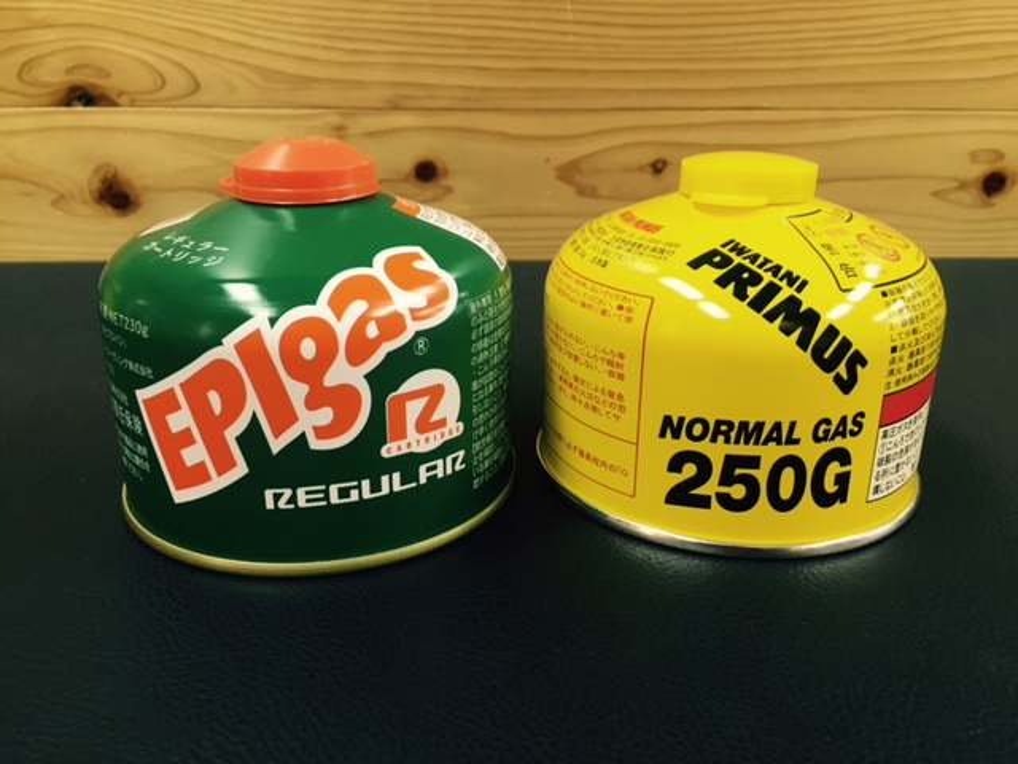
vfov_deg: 48.2
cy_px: 382
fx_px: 853
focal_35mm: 29
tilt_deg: -21.3
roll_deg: -1.2
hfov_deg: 61.7
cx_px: 509
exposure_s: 1/33
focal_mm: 4.15
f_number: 2.2
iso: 125
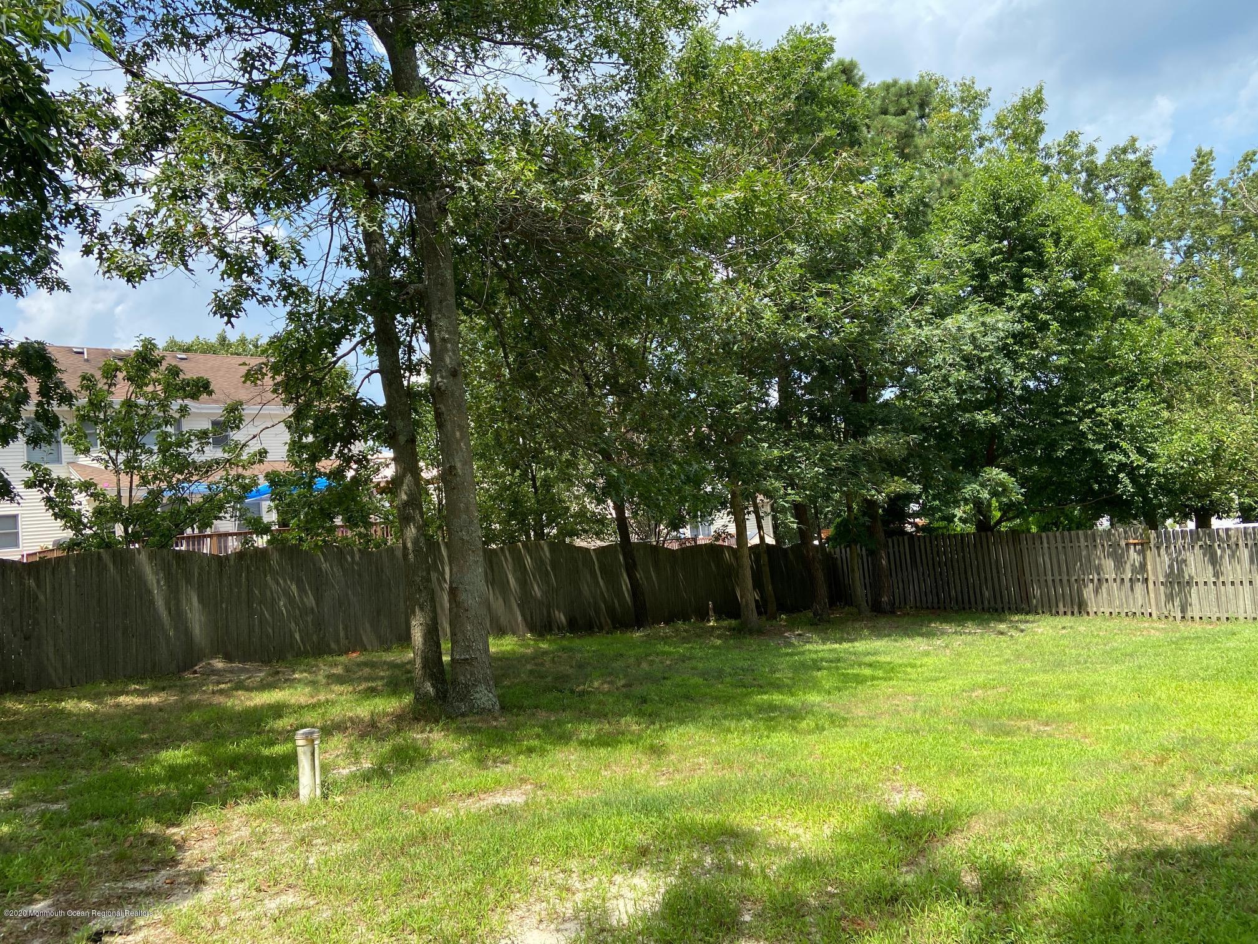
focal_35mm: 26
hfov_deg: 67.3
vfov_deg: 53.1
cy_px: 472
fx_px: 945
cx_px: 629
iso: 32
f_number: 1.8
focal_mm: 4.25
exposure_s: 1/1124
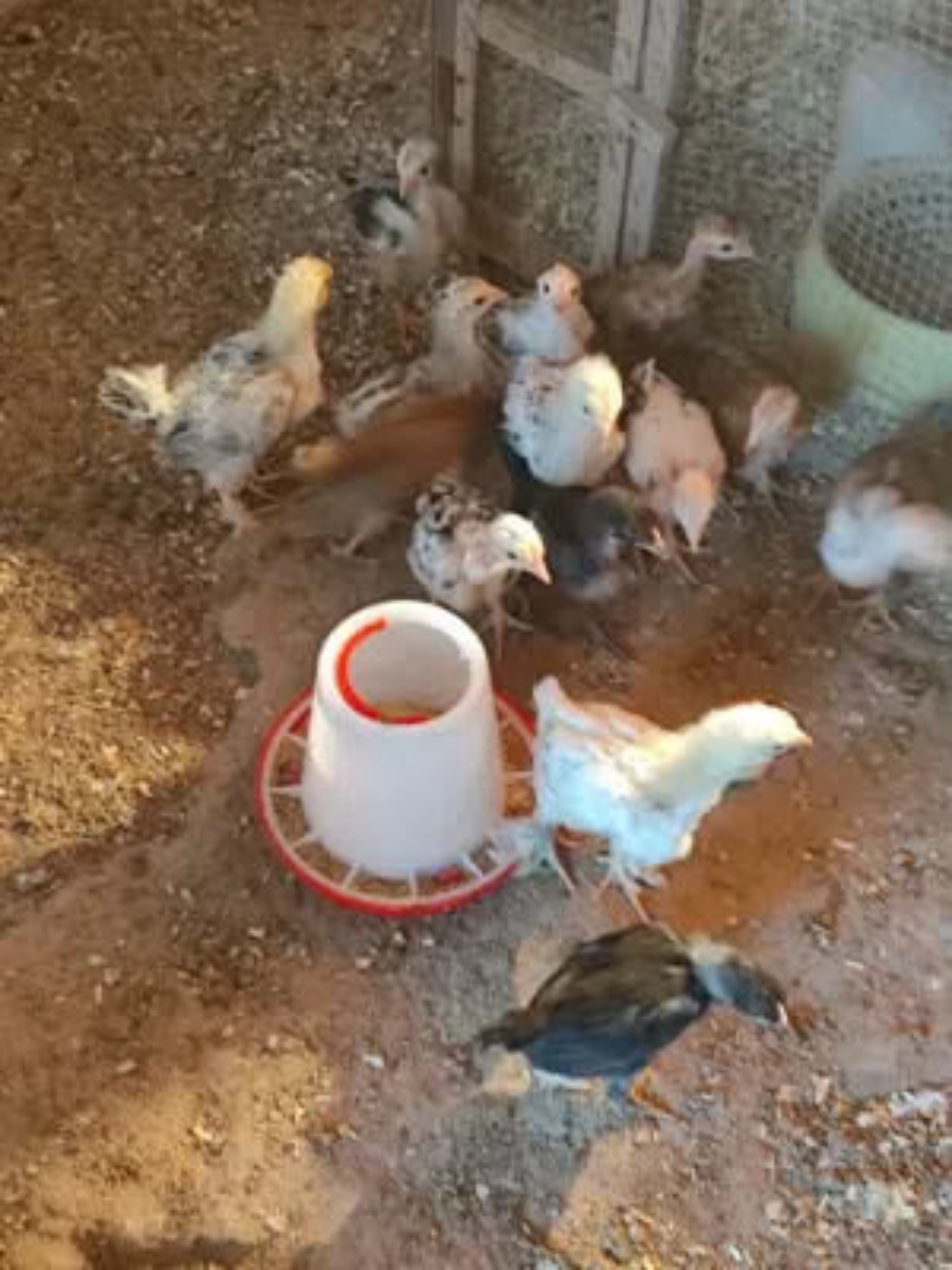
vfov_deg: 38.2
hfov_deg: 29.1
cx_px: 476
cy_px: 635
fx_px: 1833
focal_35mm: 50
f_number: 1.79
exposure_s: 1/16.7
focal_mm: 4.71
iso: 800
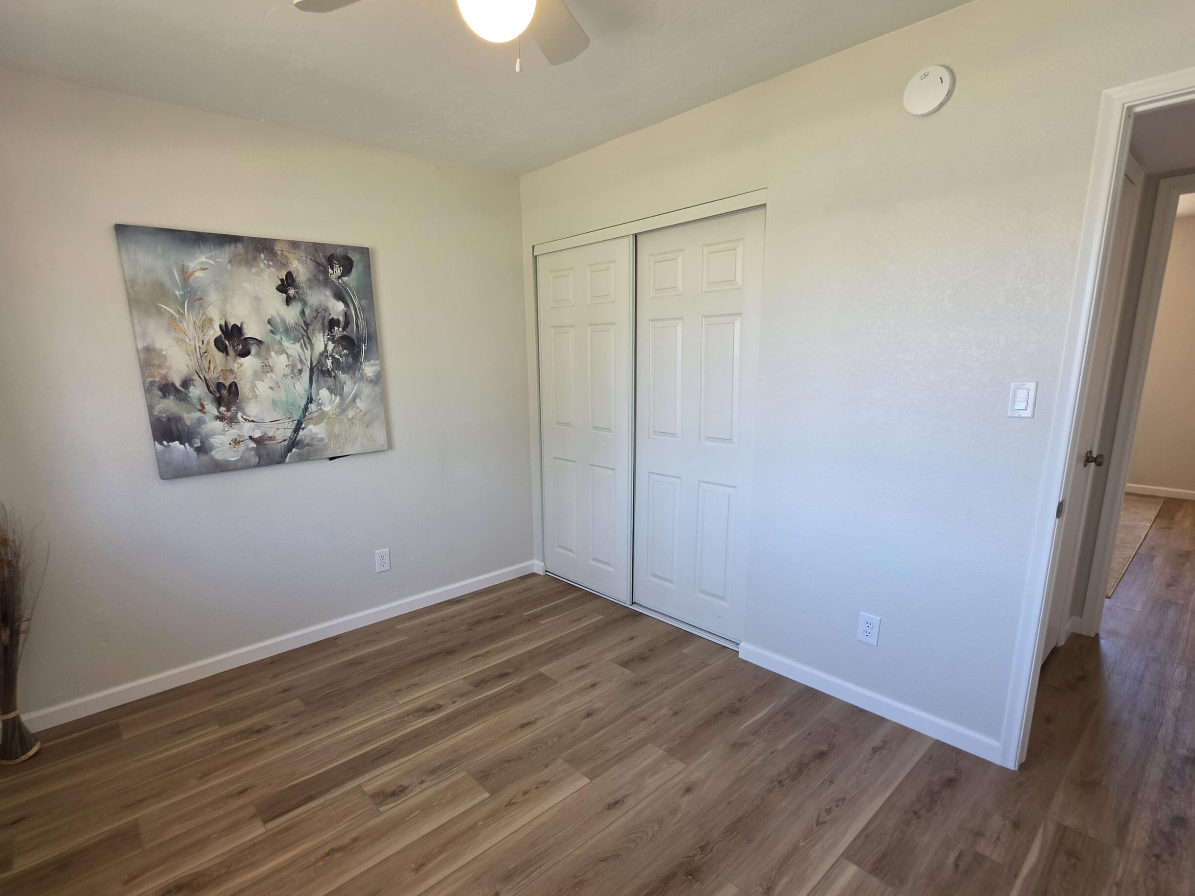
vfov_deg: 77.9
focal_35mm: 16
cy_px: 486
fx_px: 552
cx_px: 569
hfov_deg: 94.4
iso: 125
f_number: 1.9
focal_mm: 2.2
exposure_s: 1/120
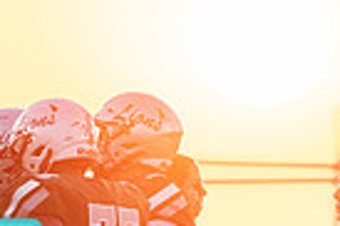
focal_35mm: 1440
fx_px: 13584
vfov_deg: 1.0
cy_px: 337
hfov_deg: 1.4
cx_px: -84
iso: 4000
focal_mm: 339
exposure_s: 1/1250
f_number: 5.6
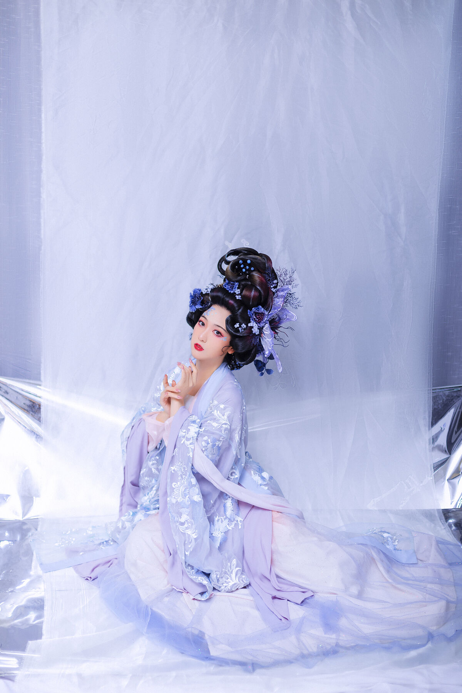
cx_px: 231
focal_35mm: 50
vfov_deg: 39.6
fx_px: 962
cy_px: 346
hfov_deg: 27.0
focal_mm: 50
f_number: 2
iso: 100
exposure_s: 1/160
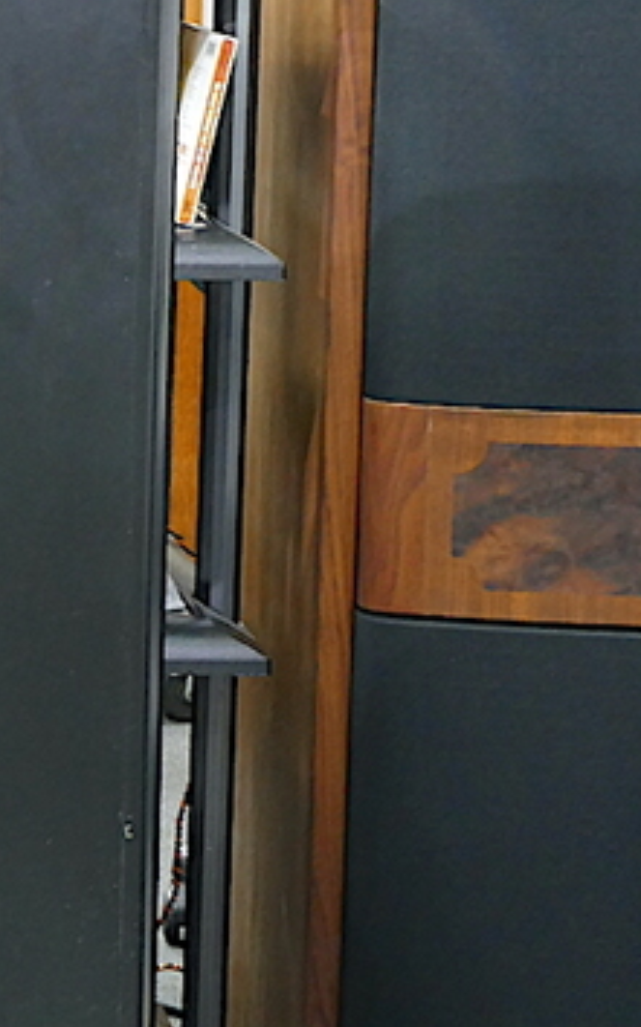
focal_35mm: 164
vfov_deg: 12.8
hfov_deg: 7.7
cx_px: -545
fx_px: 4588
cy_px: 583
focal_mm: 10.3
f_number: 4.2
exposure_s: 1/1.6
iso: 200
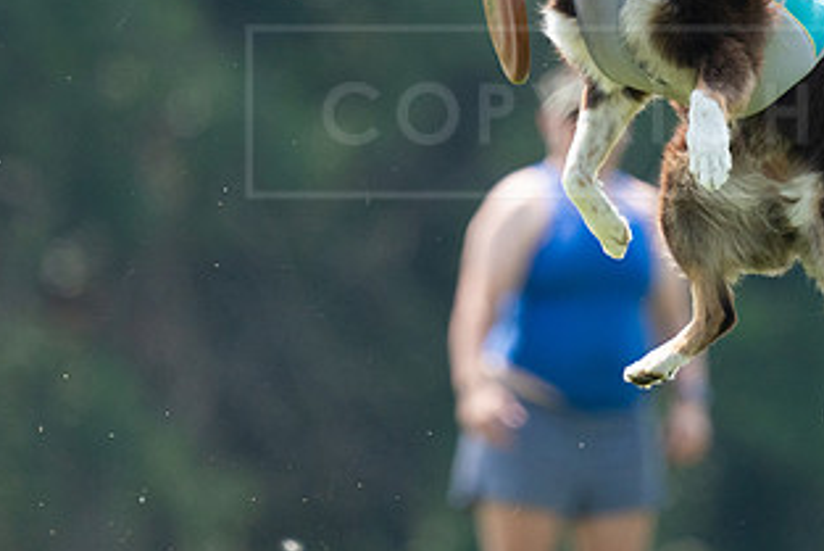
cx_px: 498
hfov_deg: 1.9
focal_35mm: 1111
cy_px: 157
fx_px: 25440
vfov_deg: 1.2
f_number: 6.3
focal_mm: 600
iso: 3200
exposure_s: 1/4000
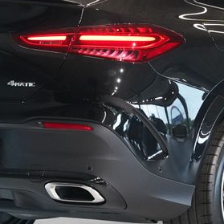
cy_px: 87
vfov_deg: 9.8
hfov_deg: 9.8
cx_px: 200
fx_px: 1303
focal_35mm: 178
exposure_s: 1/160
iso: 8000
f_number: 5
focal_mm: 57
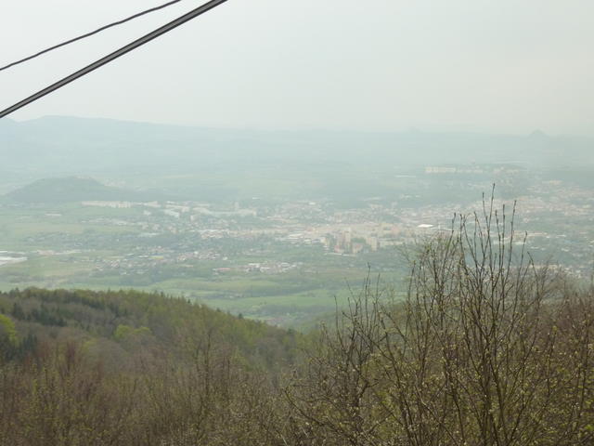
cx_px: 297
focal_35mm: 72
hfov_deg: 27.0
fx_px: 1235
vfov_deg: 20.4
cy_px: 223
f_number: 4.1
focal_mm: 11.9
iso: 400
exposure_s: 1/320
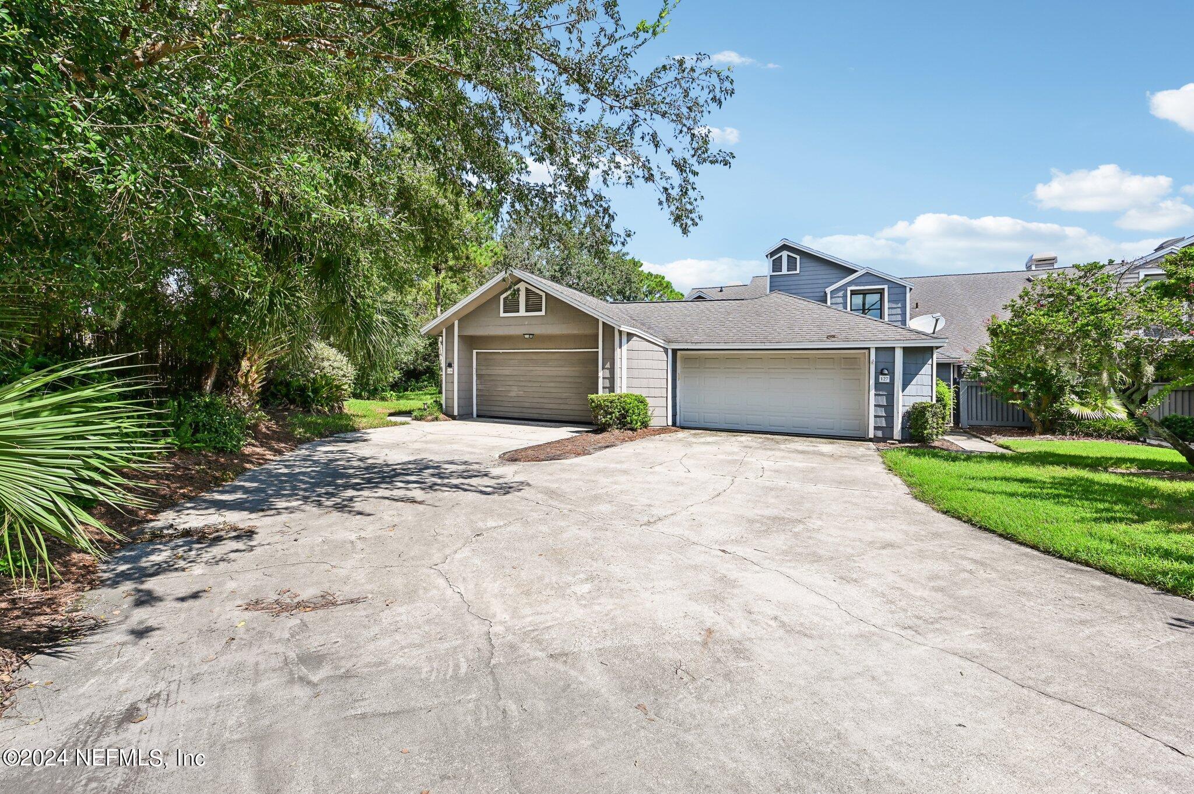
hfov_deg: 104.3
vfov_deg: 81.1
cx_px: 597
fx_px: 464
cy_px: 397
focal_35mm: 14
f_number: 8
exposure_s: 1/250
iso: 200
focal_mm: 14
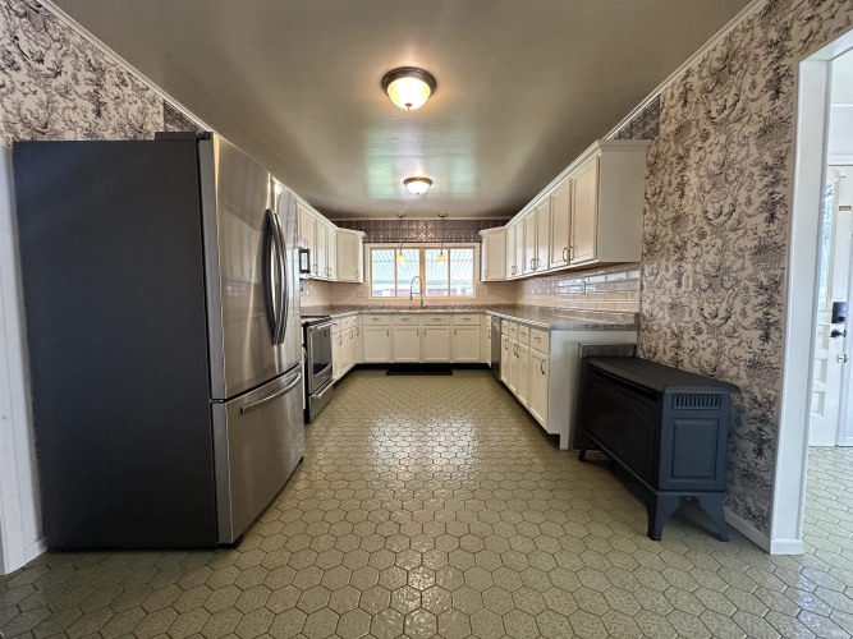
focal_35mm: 14
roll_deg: -0.1
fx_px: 345
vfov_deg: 85.7
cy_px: 320
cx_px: 426
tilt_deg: -3.5
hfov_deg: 102.1
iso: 200
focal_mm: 2.22
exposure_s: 1/120
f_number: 2.2
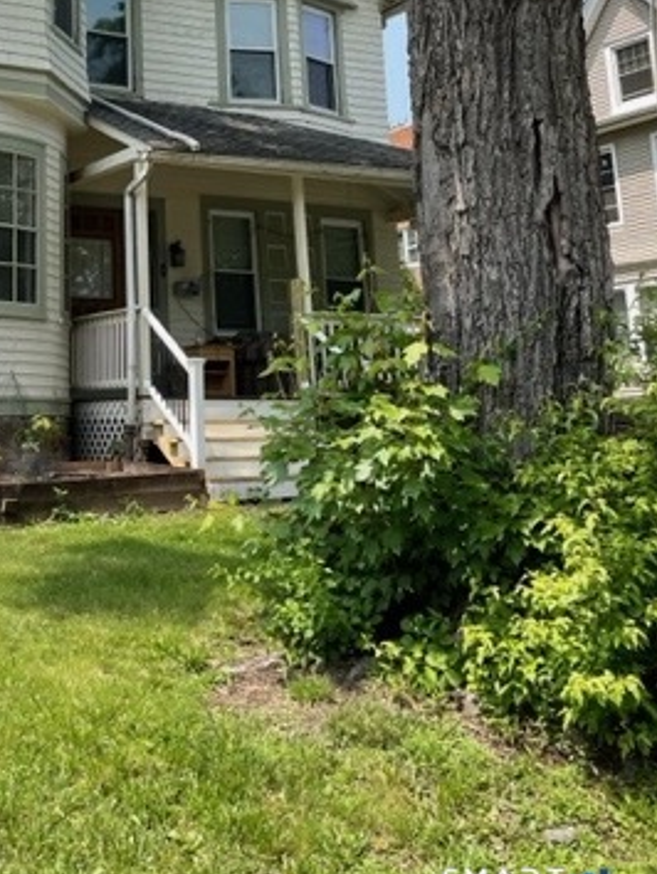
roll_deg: +0.3
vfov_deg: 38.6
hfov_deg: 29.6
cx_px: 67
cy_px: 151
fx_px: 1188
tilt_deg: +13.8
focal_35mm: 47
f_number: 1.6
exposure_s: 1/1825
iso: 32
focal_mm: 4.2
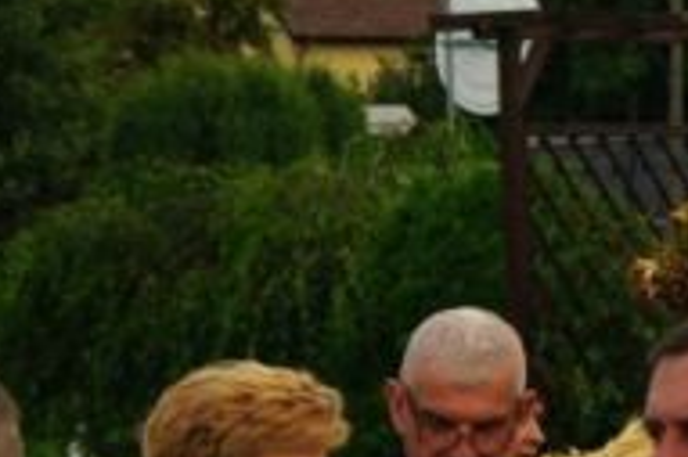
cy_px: 439
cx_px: 955
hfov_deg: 6.8
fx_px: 5747
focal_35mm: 301
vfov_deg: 4.6
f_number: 5.6
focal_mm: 50
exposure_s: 1/750
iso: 280
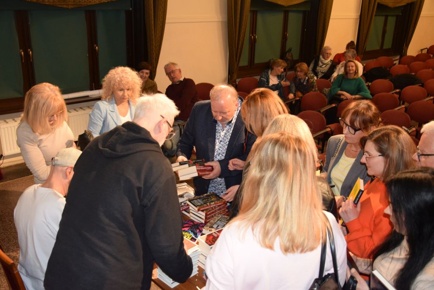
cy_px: 145
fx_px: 434
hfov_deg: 53.1
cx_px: 217
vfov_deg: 36.9
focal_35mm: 36
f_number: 3.8
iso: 1400
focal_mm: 24
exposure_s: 1/60
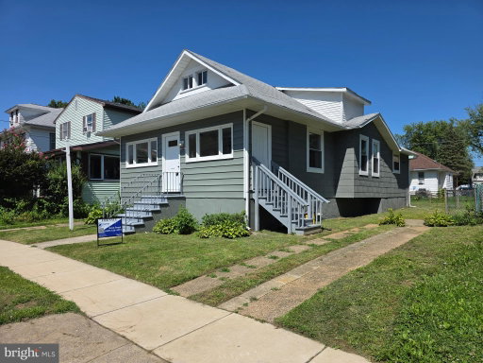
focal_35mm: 23
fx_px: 321
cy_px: 182
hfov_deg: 73.9
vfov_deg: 58.9
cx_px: 242
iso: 80
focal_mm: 6.3
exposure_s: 1/7944
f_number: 1.7
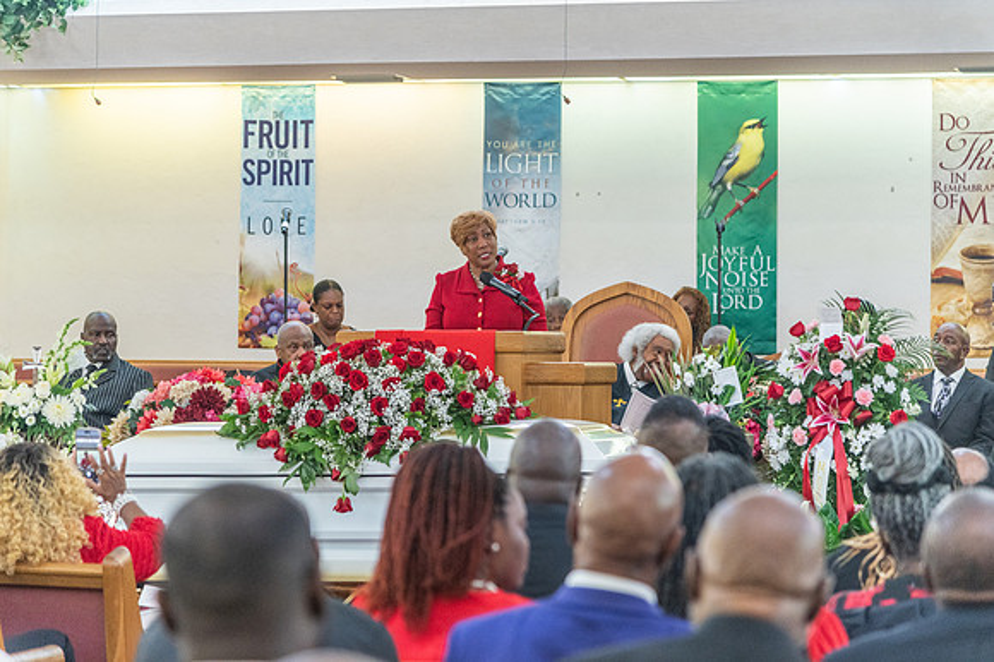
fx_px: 3409
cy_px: 331
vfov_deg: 11.1
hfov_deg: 16.6
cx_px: 497
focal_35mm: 124
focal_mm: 120
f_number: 4
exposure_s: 1/100
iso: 1600
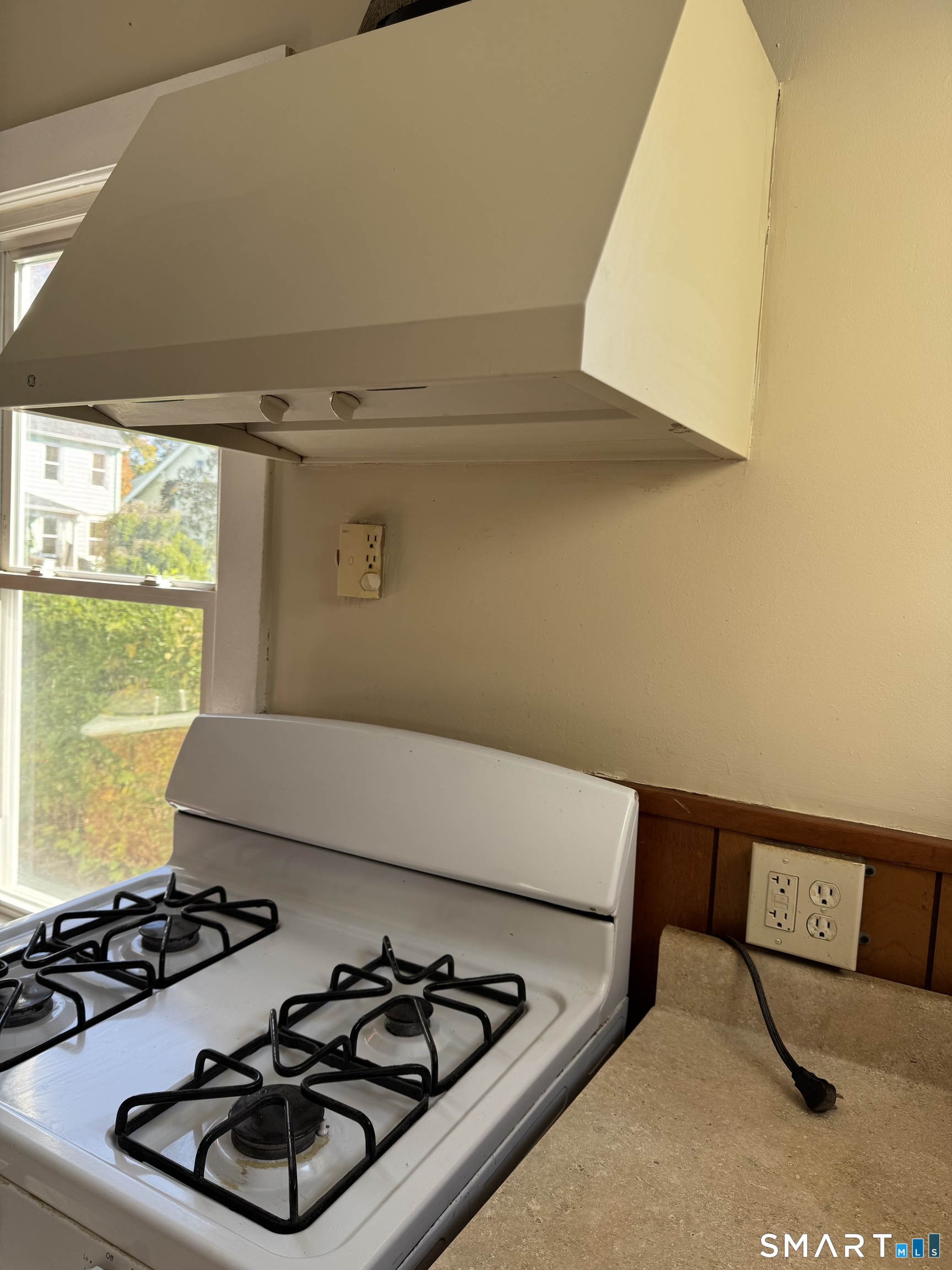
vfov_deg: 71.6
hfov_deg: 56.8
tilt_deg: -4.4
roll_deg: -3.6
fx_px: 880
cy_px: 635
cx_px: 476
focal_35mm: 24
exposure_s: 1/209
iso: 64
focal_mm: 6.76
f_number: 1.78
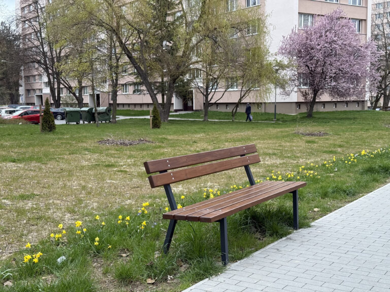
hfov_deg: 39.7
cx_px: 195
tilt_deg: -6.2
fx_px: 541
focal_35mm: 48
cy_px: 146
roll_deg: +0.4
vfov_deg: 30.3
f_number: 1.78
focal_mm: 6.76
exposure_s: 1/778
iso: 100
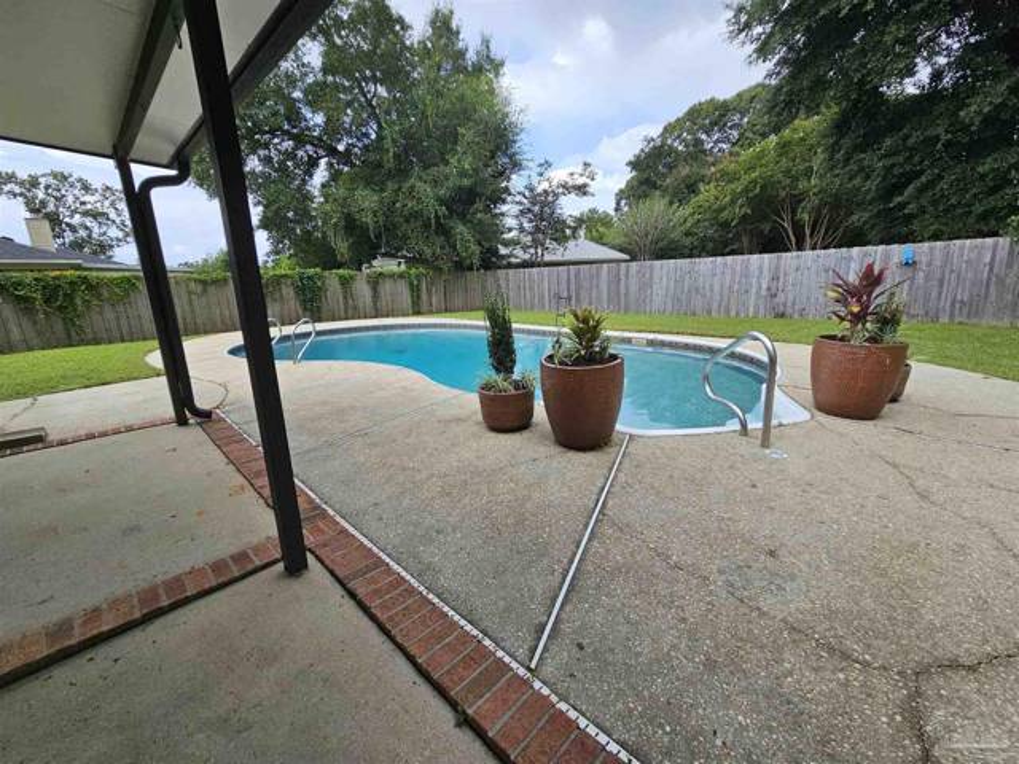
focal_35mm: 13
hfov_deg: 106.2
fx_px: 383
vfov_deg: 89.9
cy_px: 382
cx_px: 510
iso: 50
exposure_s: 1/1008
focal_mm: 2.2
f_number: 2.2
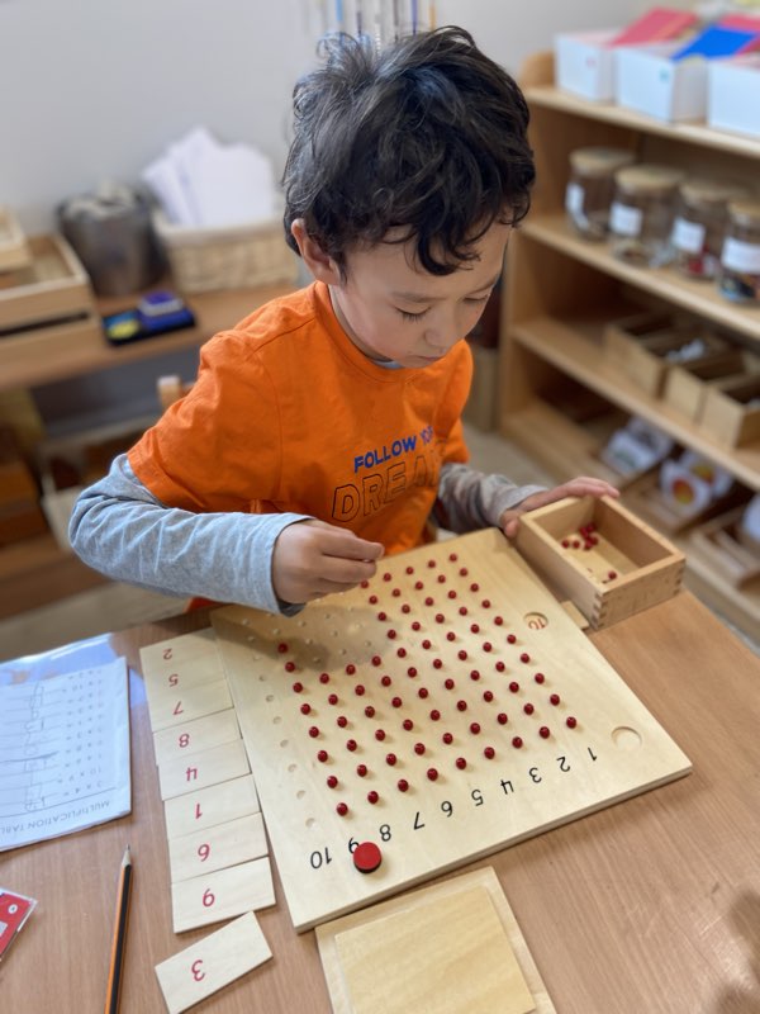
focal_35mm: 26
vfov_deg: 67.3
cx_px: 380
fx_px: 761
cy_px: 507
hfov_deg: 53.1
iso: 100
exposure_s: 1/100
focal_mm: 4.25
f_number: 1.8
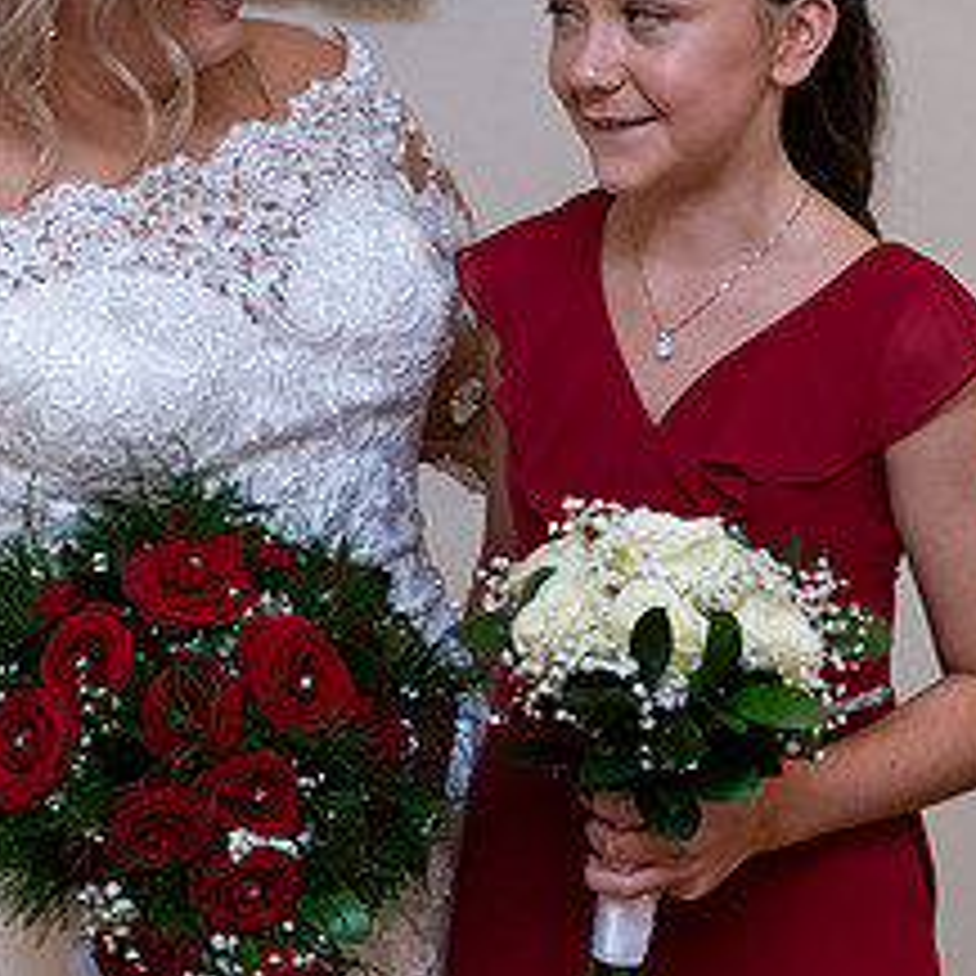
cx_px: 324
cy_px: 389
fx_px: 4051
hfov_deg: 13.7
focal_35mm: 127
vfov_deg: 13.7
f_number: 3.5
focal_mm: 56
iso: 1000
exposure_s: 1/160
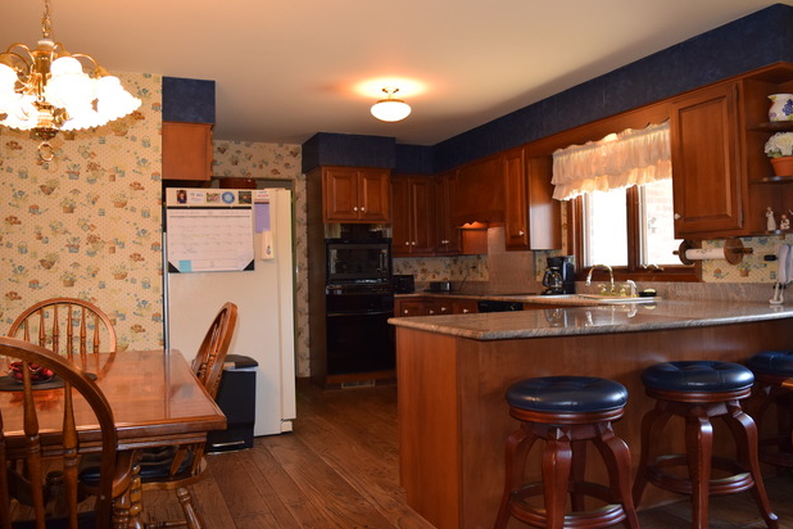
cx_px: 408
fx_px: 617
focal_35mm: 28
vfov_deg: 46.4
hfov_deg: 65.5
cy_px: 266
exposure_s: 1/80
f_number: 4.5
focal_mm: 18
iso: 800
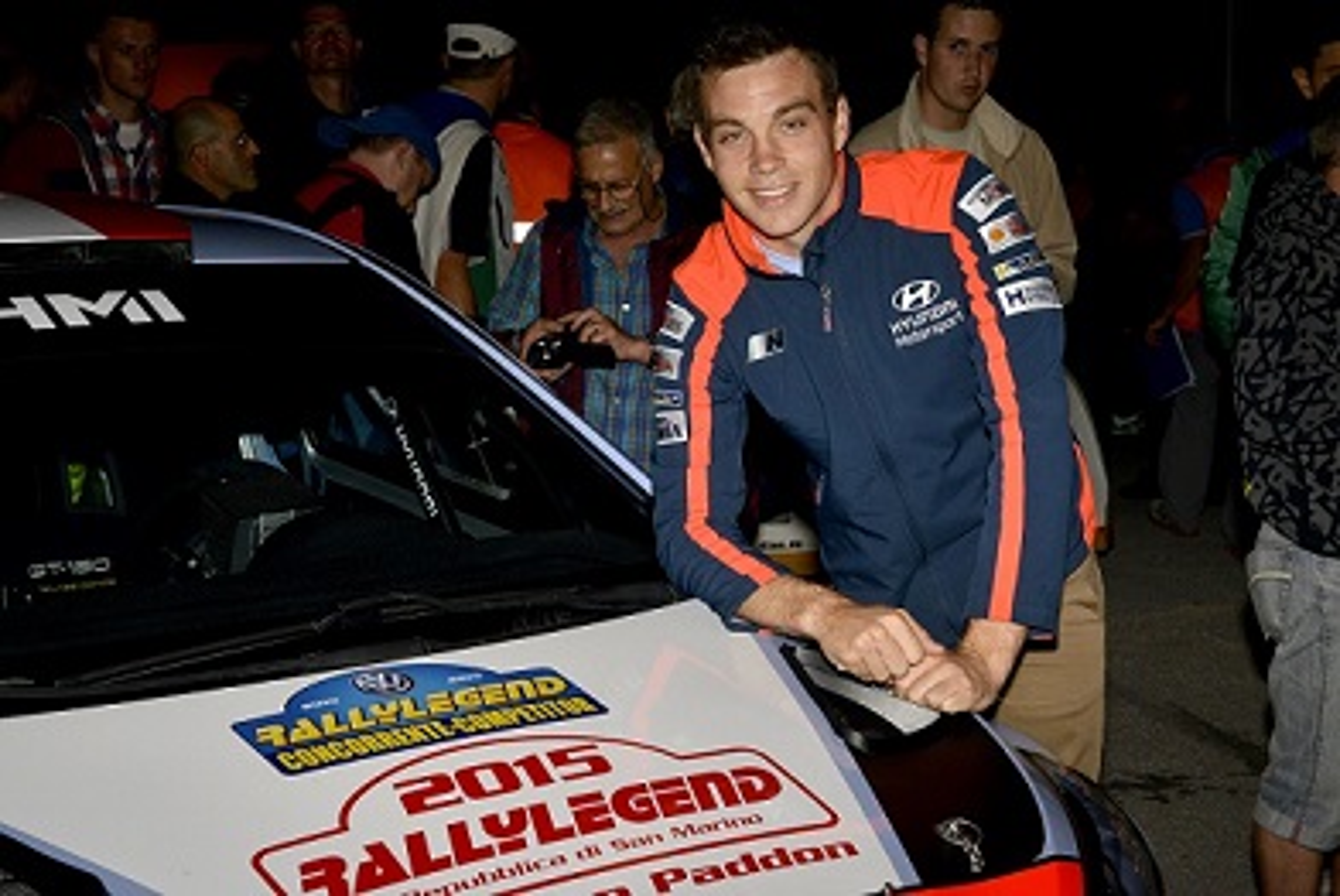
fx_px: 2086
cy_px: 448
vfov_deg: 24.2
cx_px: 670
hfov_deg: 35.6
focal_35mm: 56
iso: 1000
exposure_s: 1/250
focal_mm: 56
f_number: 11
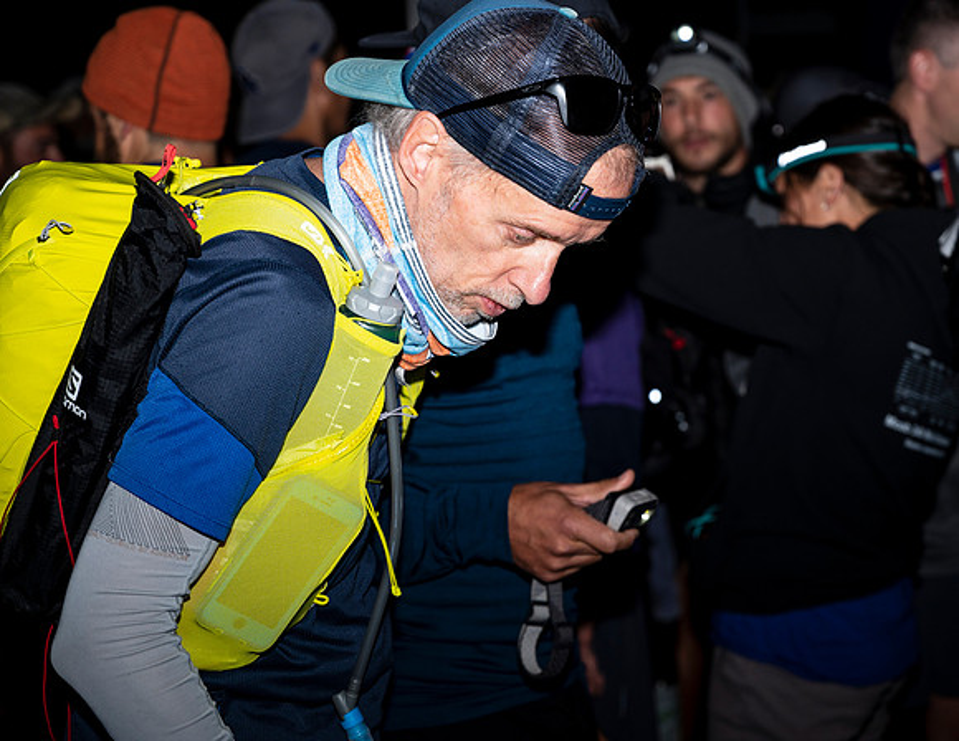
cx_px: 596
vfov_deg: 18.1
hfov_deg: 23.3
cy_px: 343
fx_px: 2323
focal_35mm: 83
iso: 320
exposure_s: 1/200
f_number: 4
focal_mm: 70
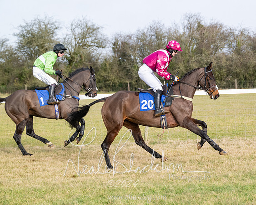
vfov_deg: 10.6
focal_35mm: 145
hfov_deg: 13.3
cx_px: 172
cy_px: 97
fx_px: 1098
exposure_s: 1/2500
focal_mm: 115
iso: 800
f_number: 5
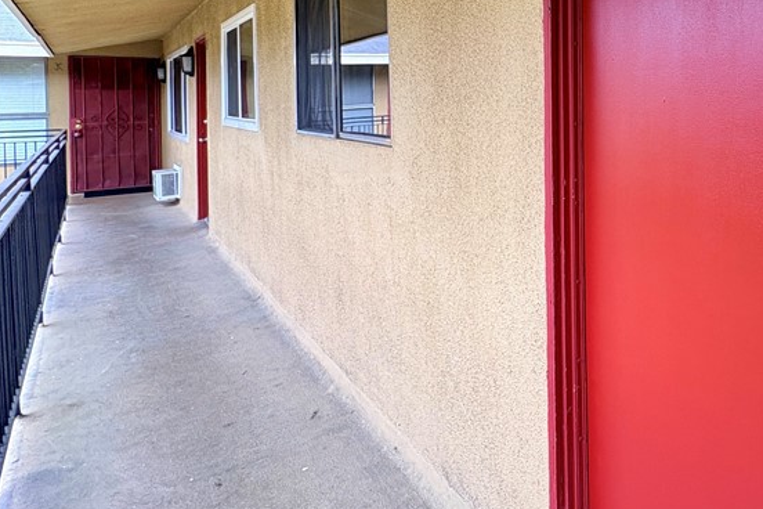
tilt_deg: +0.3
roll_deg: +0.2
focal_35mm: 27
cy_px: 107
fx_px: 572
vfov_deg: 45.6
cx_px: 702
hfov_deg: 56.9
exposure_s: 1/99
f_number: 2.2
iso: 40
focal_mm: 2.22
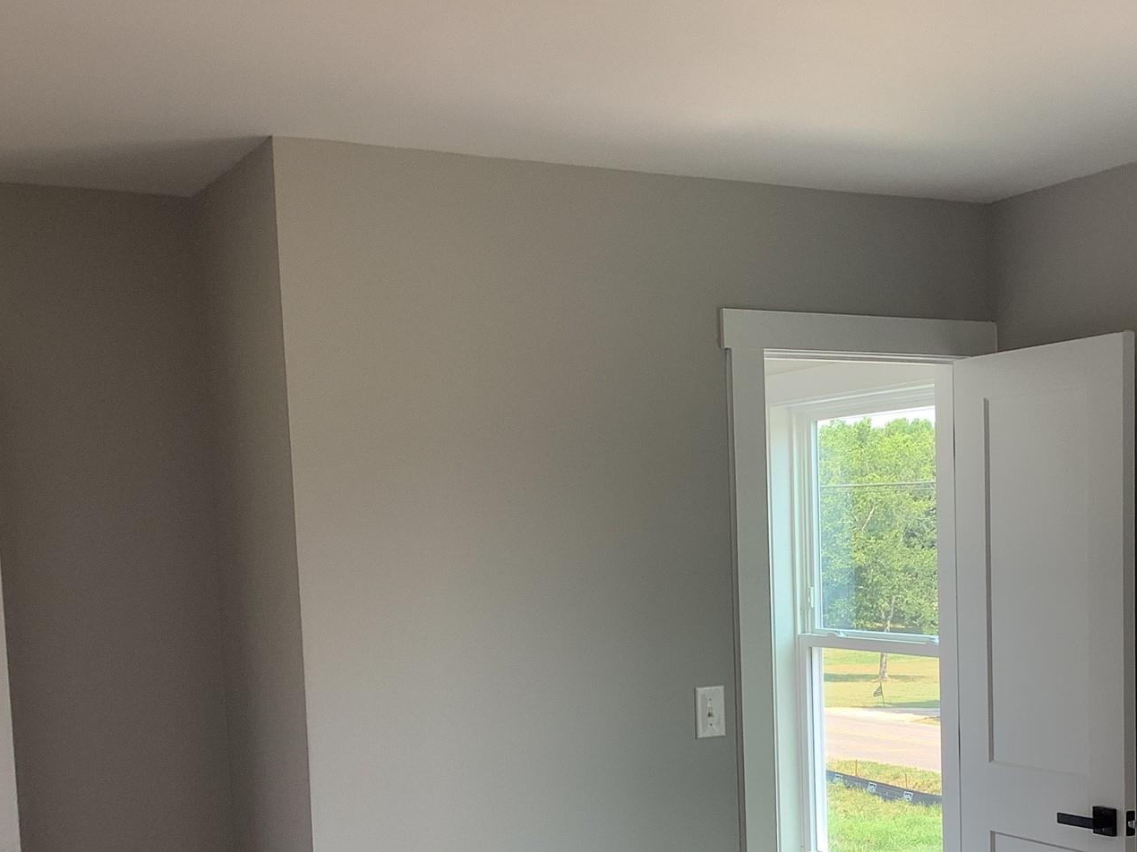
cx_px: 763
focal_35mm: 50
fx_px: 1642
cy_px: 676
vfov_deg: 28.5
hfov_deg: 37.8
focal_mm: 3.3
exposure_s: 1/120
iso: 50
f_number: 2.4
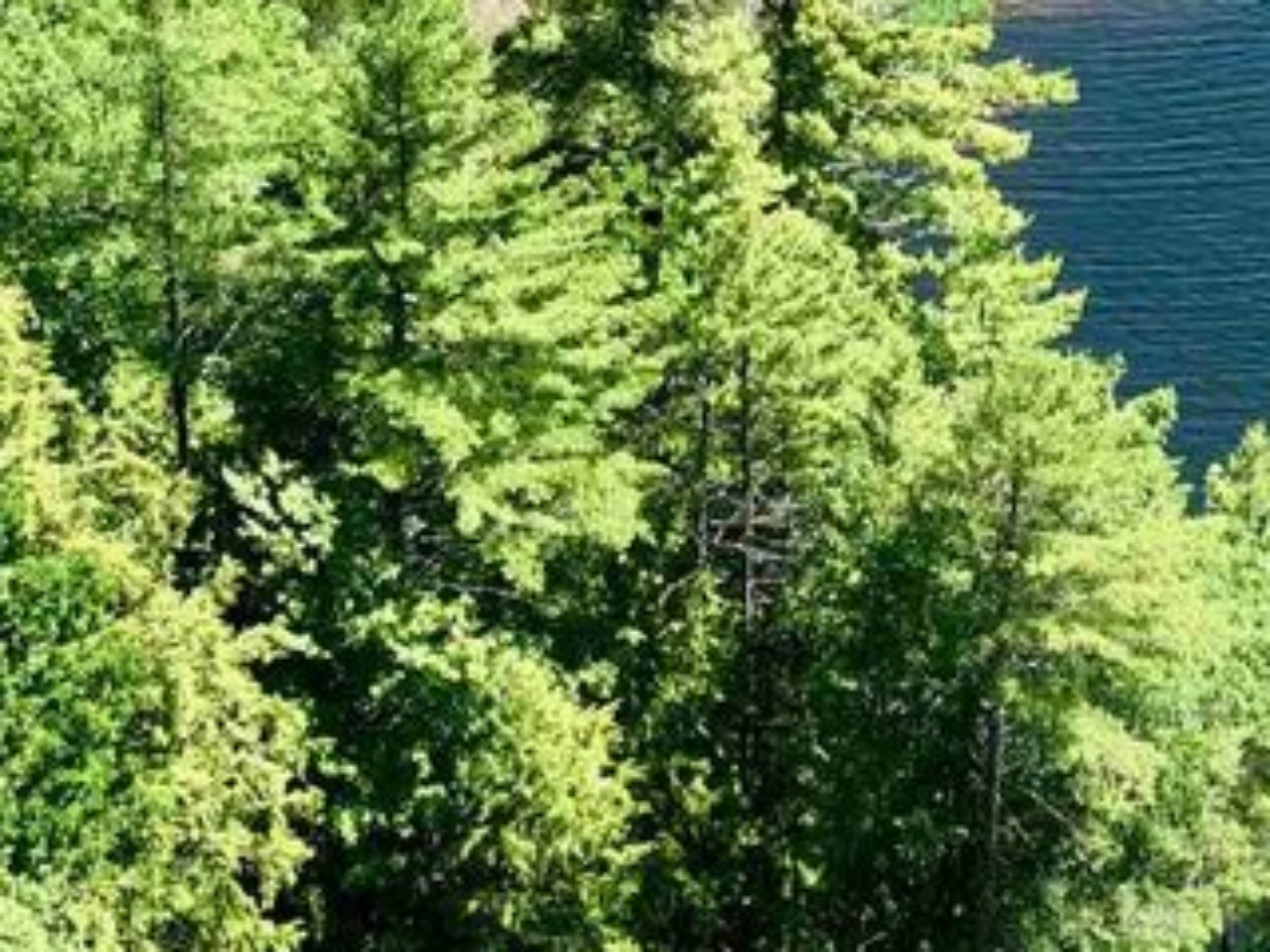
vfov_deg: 12.1
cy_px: -95
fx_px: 4403
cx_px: 1270
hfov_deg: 16.1
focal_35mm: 120
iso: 150
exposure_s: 1/1250
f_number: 2.8
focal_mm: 12.29
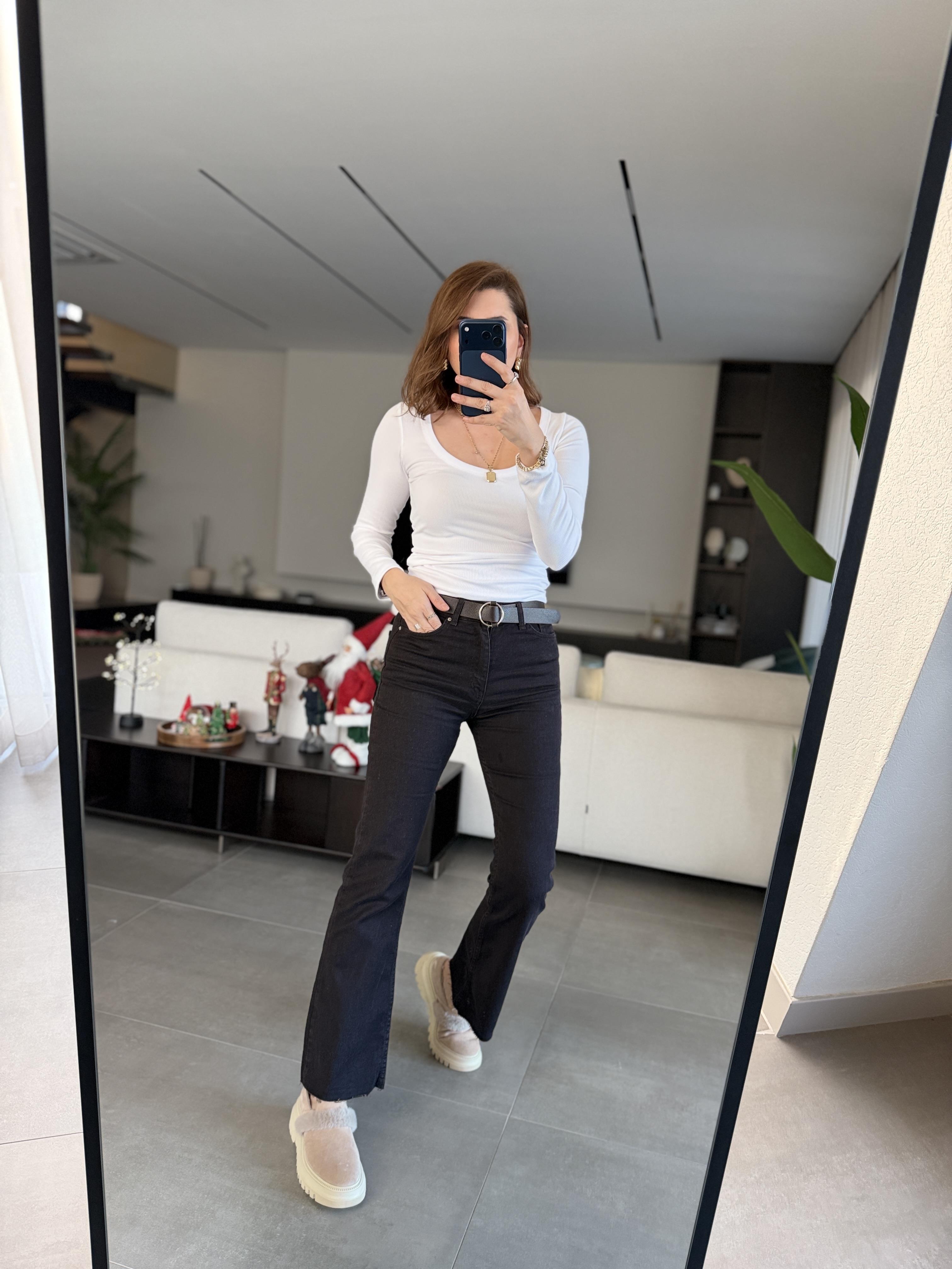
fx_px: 880
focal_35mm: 24
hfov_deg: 56.8
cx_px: 476
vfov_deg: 71.6
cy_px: 634
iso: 250
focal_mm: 6.76
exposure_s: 1/60
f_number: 1.78
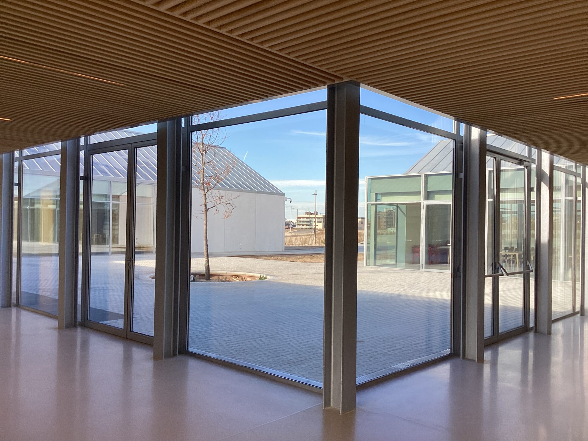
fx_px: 527
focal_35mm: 31
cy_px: 220
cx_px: 294
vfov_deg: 45.4
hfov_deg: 58.4
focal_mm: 3.3
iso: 25
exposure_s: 1/227
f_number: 2.4
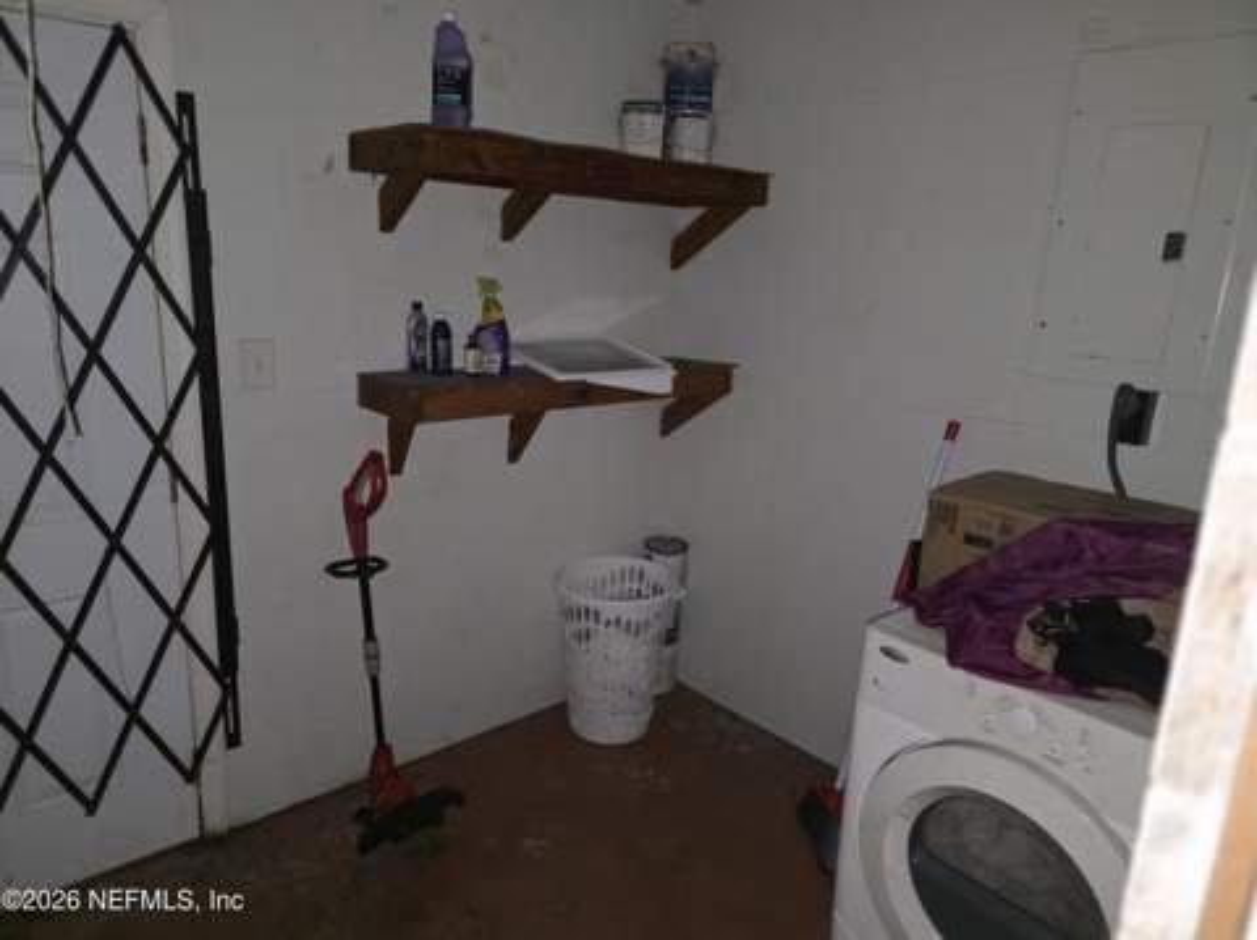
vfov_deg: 58.8
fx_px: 834
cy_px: 470
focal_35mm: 23
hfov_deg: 74.0
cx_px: 628
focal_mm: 6.3
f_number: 1.7
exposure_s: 1/30
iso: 1250
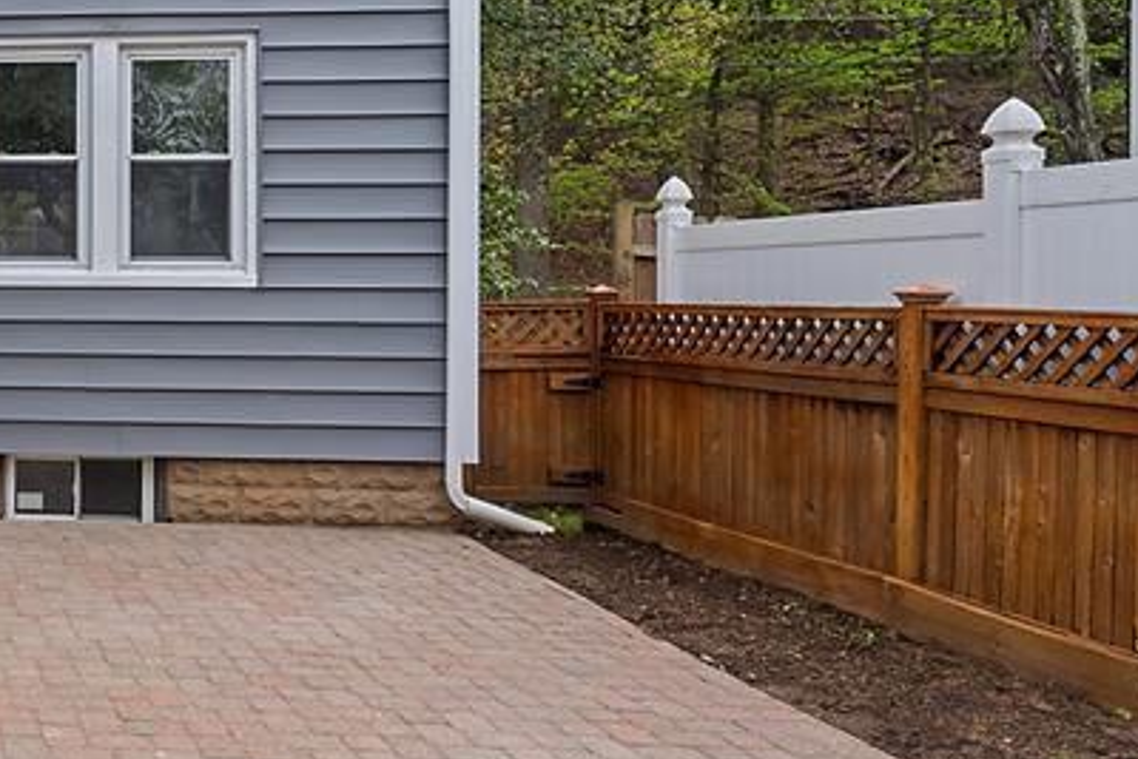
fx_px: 1296
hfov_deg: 36.9
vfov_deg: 32.4
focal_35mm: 41
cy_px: 267
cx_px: -211
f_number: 8
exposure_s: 1/40
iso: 100
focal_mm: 16
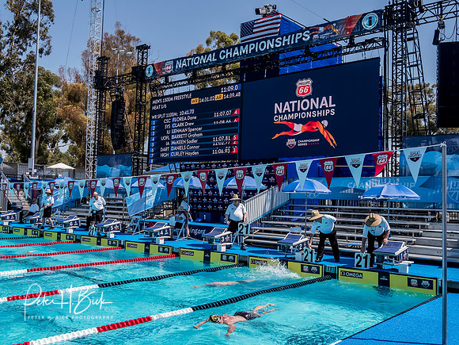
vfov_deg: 39.7
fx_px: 477
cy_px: 172
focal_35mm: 36
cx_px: 230
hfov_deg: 51.4
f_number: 8
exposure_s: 1/800
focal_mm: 18
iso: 640
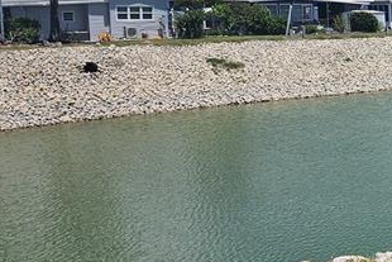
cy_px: 91
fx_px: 861
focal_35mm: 79
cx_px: 559
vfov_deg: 17.3
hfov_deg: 22.0
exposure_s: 1/1554
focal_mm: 6.3
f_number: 1.7
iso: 10
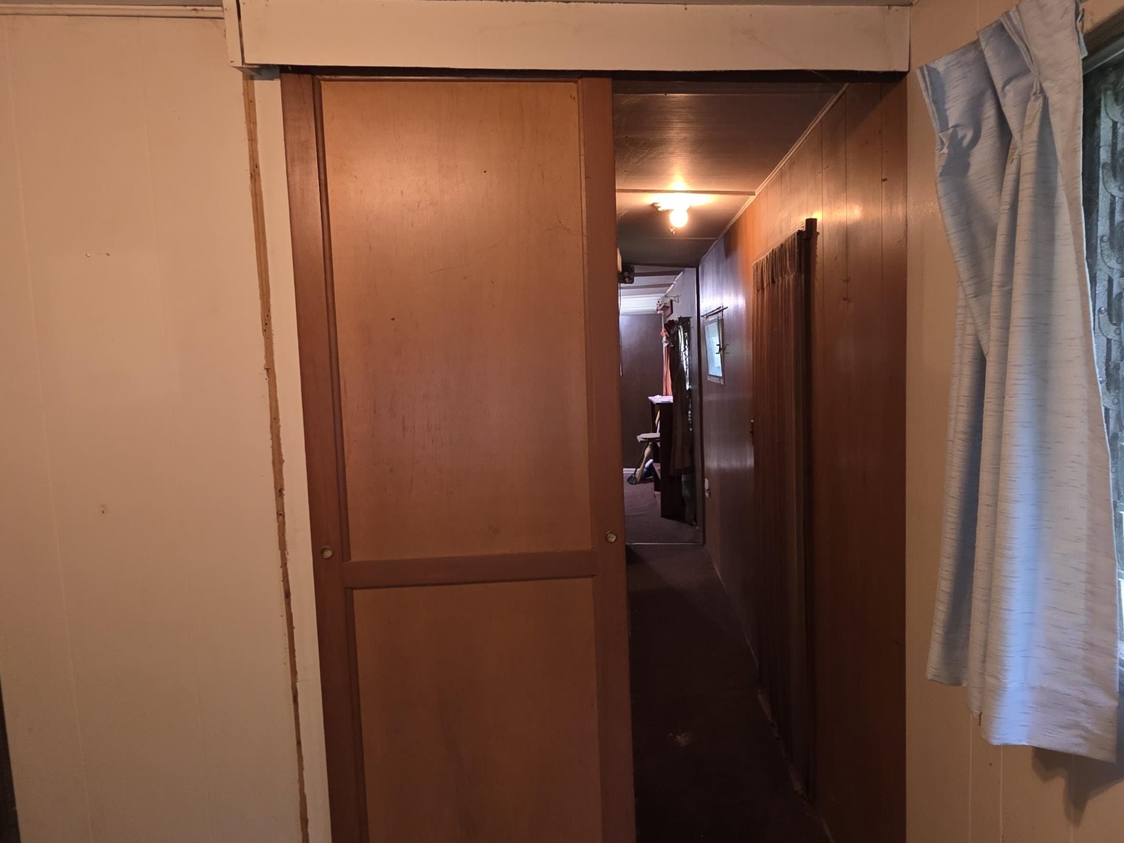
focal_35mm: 22
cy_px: 440
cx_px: 697
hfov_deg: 75.2
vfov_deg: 61.1
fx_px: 714
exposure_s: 1/60
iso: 250
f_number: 1.9
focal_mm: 2.2
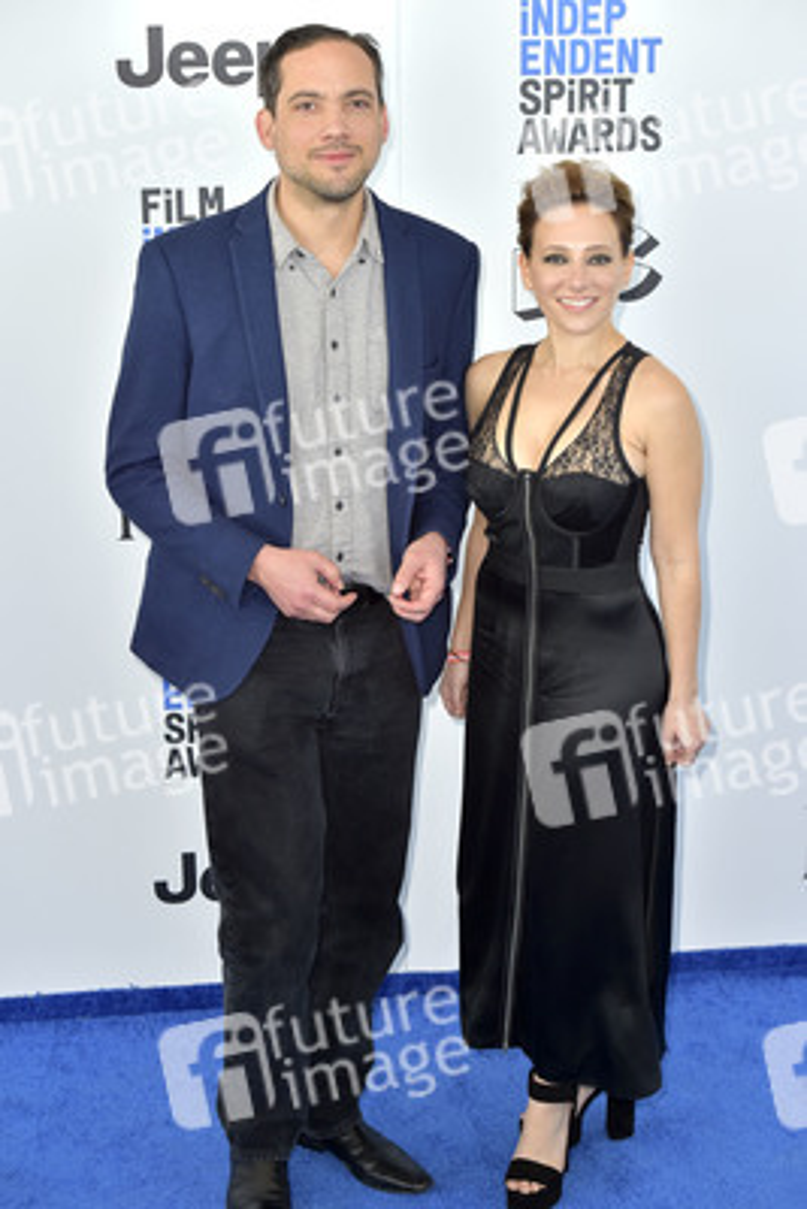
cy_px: 604
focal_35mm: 70
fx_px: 2352
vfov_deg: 28.8
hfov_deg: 19.5
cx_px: 404
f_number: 6.3
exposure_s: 1/320
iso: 500
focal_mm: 70
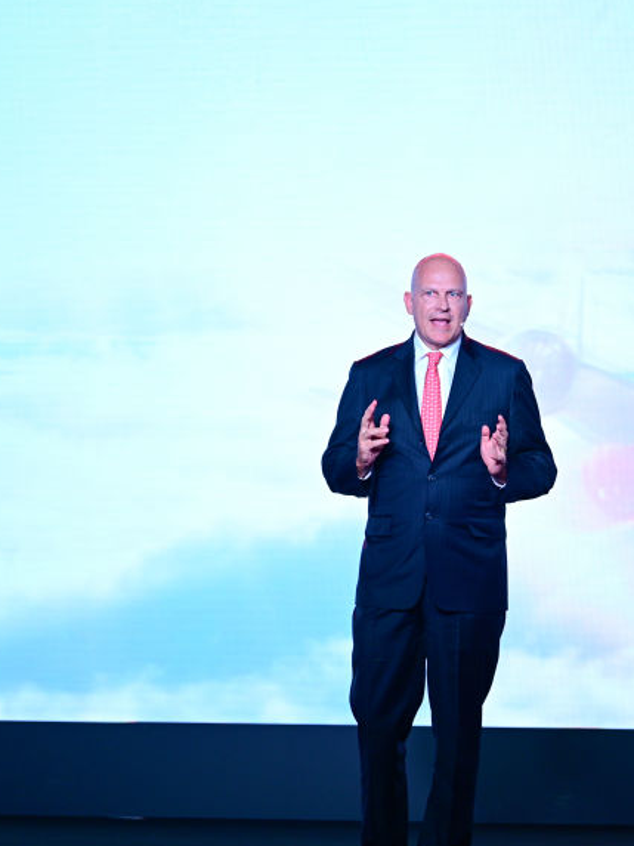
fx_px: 8401
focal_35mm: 344
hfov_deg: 4.3
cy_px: 425
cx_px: 451
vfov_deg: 5.8
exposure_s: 1/250
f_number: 2.8
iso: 500
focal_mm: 200
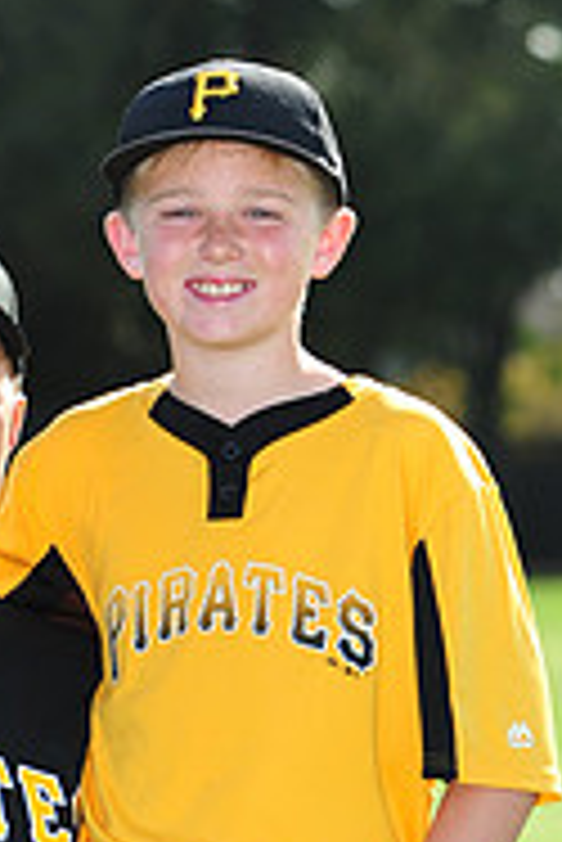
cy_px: 991
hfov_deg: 4.4
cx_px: 45
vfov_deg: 6.6
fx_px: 7245
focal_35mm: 310
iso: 400
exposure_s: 1/1600
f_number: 4.5
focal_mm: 100
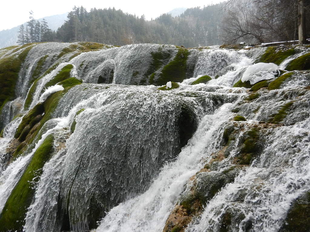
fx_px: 224
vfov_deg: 54.9
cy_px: 116
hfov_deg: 69.4
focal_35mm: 25
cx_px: 155
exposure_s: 1/250
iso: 200
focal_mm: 4.5
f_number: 3.5
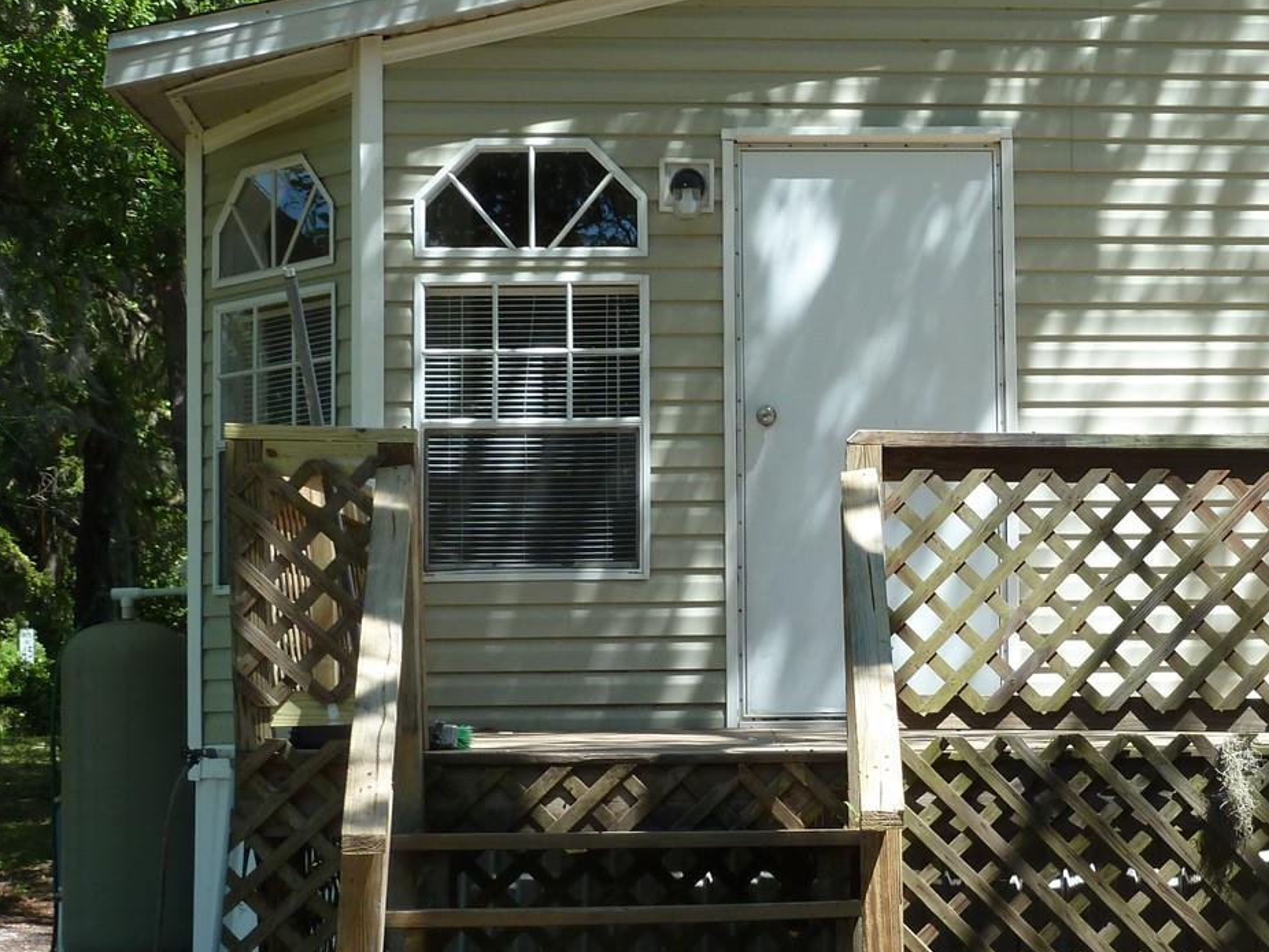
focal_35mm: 95
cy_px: 486
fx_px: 3484
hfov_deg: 20.4
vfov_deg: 15.6
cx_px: 1033
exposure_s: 1/200
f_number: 3.9
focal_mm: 9.1
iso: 80
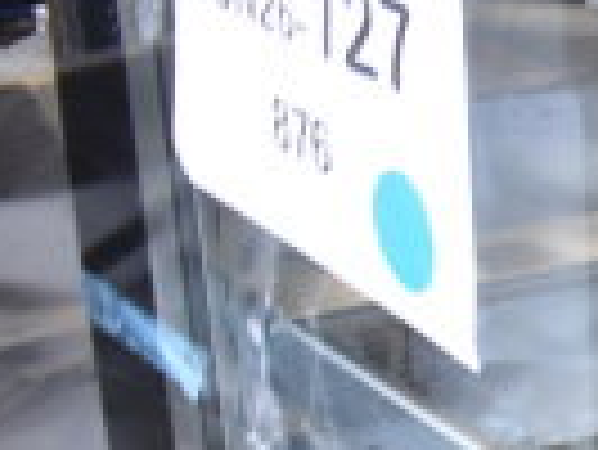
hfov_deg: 13.2
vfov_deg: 12.4
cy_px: 407
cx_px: 1344
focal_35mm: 119
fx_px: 2058
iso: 640
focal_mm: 18
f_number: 3.5
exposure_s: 1/30
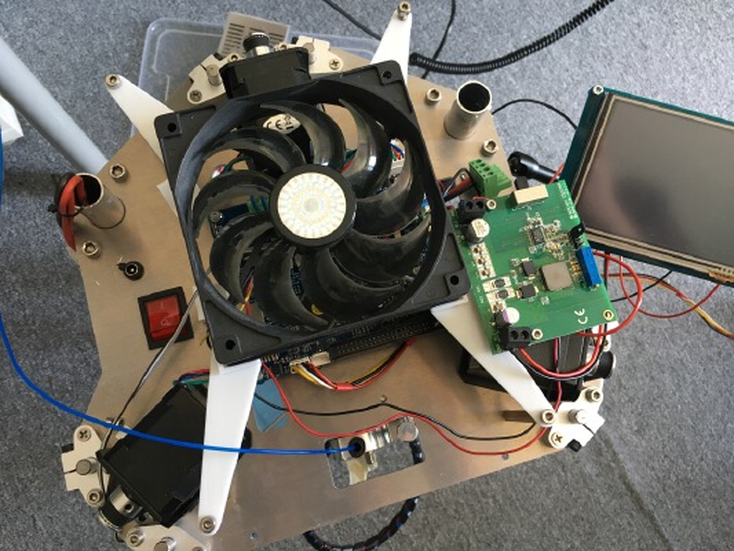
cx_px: 367
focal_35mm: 29
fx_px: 615
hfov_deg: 61.6
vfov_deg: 48.2
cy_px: 276
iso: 100
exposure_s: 1/33
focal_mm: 4.15
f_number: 2.2
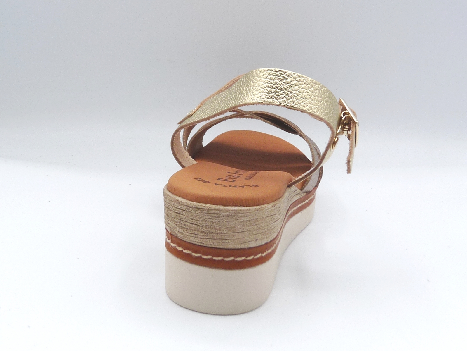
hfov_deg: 38.2
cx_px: 234
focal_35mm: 50
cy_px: 176
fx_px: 675
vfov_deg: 29.1
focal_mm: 4.9
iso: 100
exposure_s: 1/200
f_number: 5
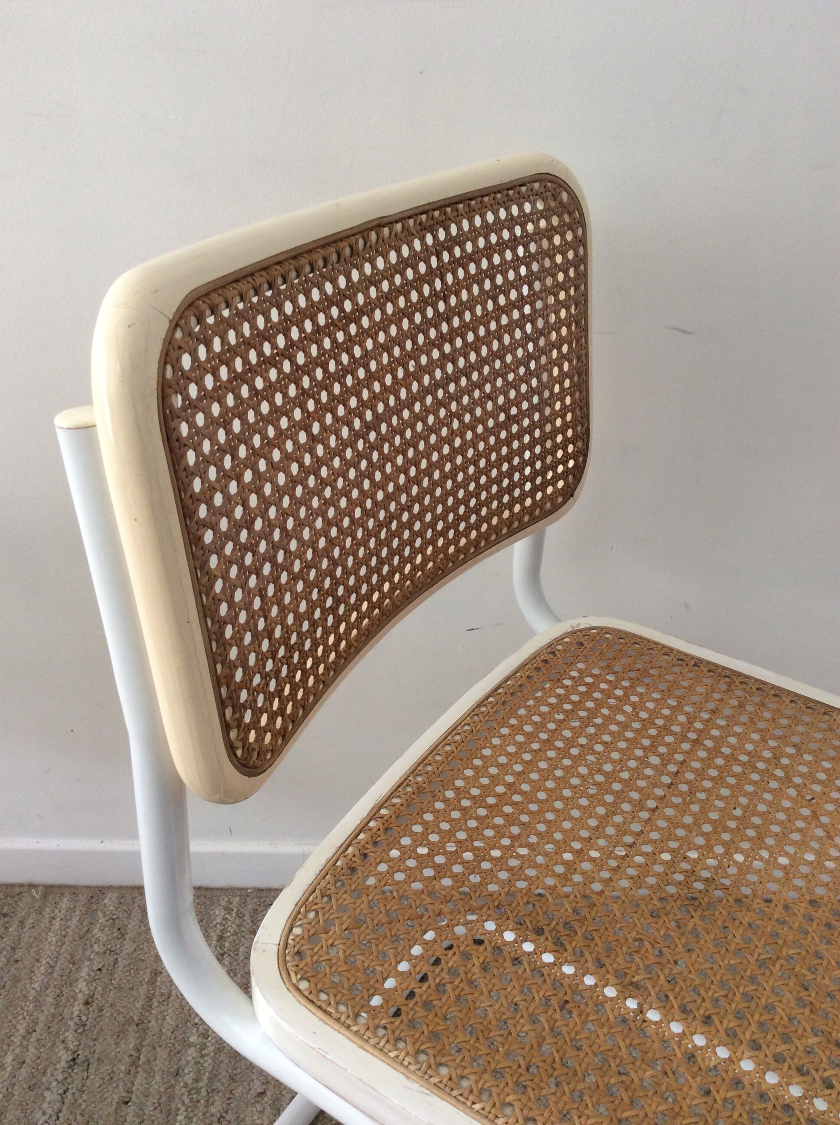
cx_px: 420
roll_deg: -2.3
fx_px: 1038
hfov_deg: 44.1
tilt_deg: -31.1
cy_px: 562
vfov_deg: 56.9
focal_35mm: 32
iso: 50
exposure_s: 1/25
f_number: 2.4
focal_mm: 3.3
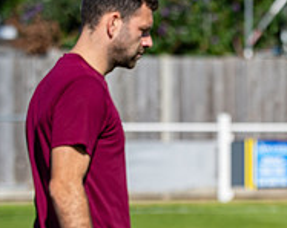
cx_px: 456
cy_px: 274
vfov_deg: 3.3
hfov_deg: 4.1
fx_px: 3952
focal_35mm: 466
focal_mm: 135
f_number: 2.8
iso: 50
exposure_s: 1/2000
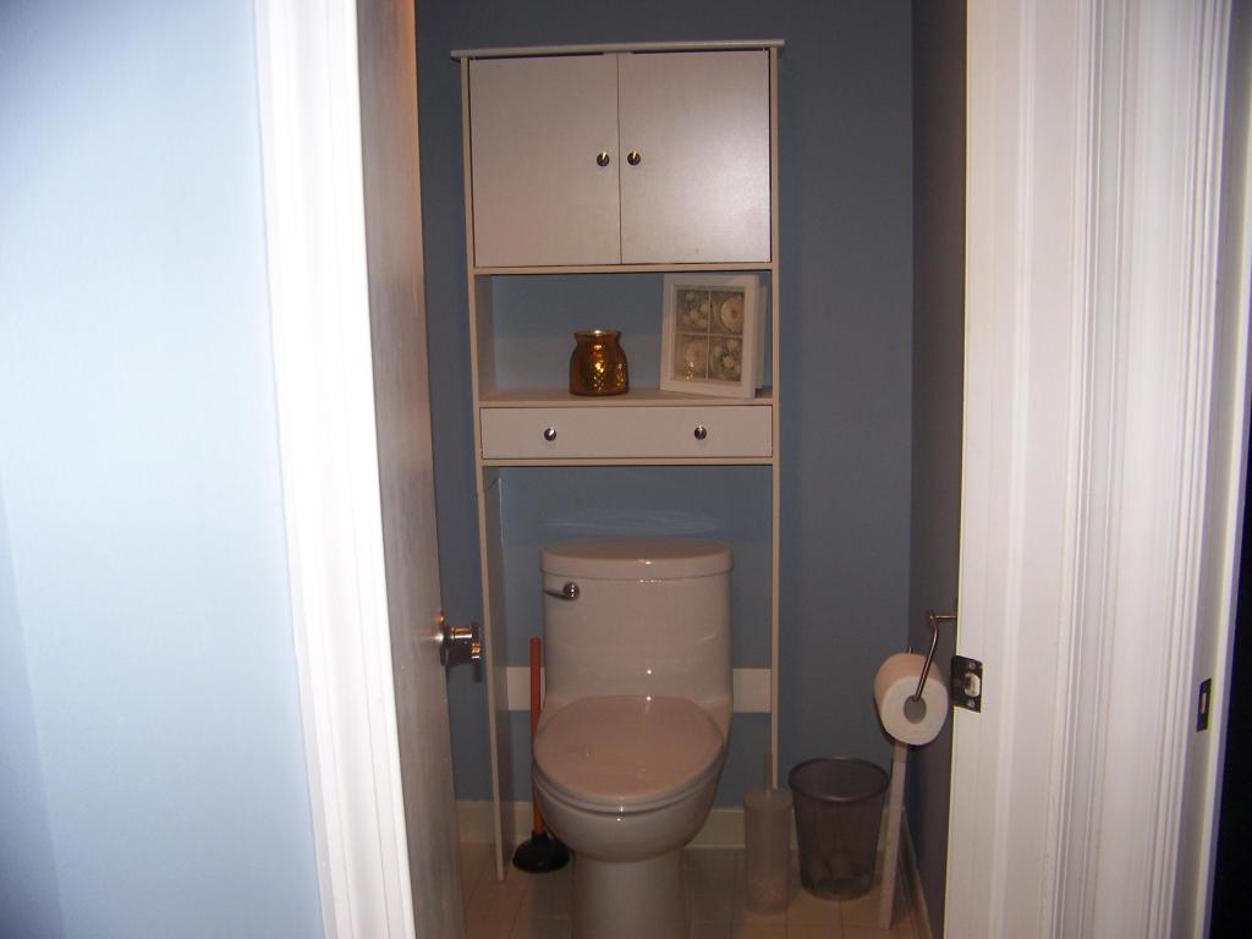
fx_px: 1302
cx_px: 626
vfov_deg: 39.7
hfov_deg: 51.4
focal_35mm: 36
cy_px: 470
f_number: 2.8
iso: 64
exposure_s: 1/30
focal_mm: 5.85
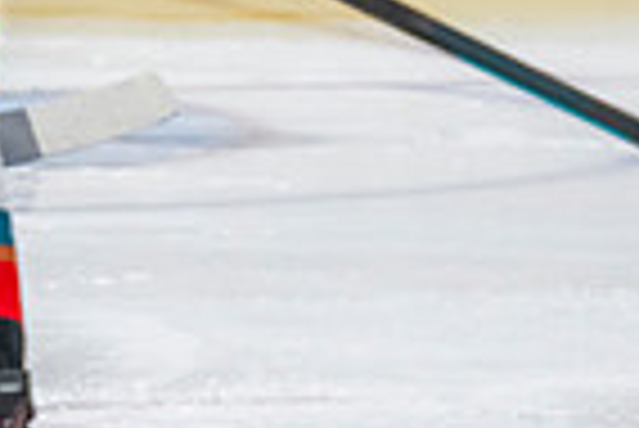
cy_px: -238
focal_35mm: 1042
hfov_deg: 2.0
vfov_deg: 1.3
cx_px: -960
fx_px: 18514
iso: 1600
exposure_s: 1/800
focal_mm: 155
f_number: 3.2
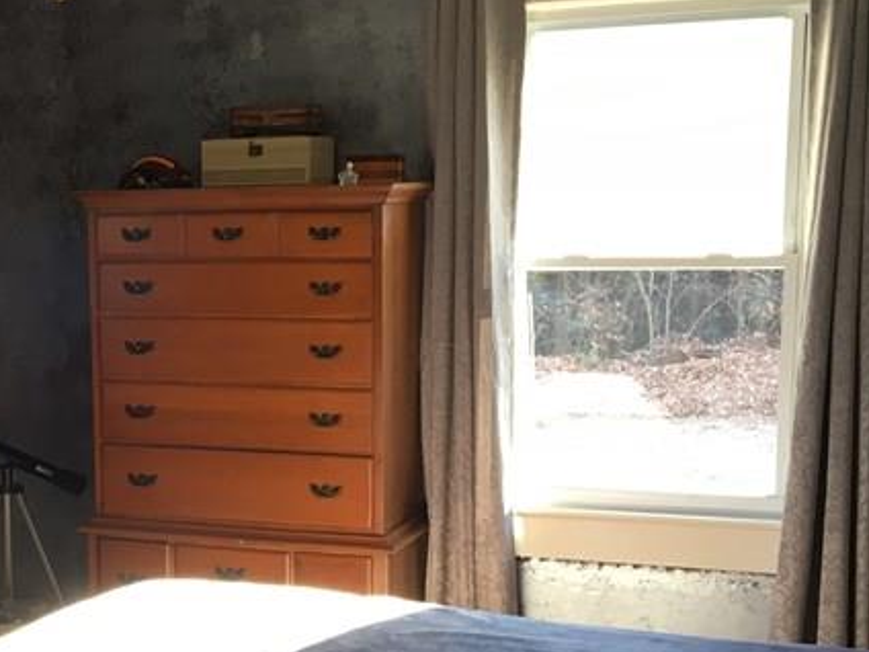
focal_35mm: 70
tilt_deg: -8.2
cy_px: 470
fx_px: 1757
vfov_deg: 20.9
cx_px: 109
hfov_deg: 26.9
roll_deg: +1.2
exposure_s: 1/30
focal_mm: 4.15
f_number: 2.2
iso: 50
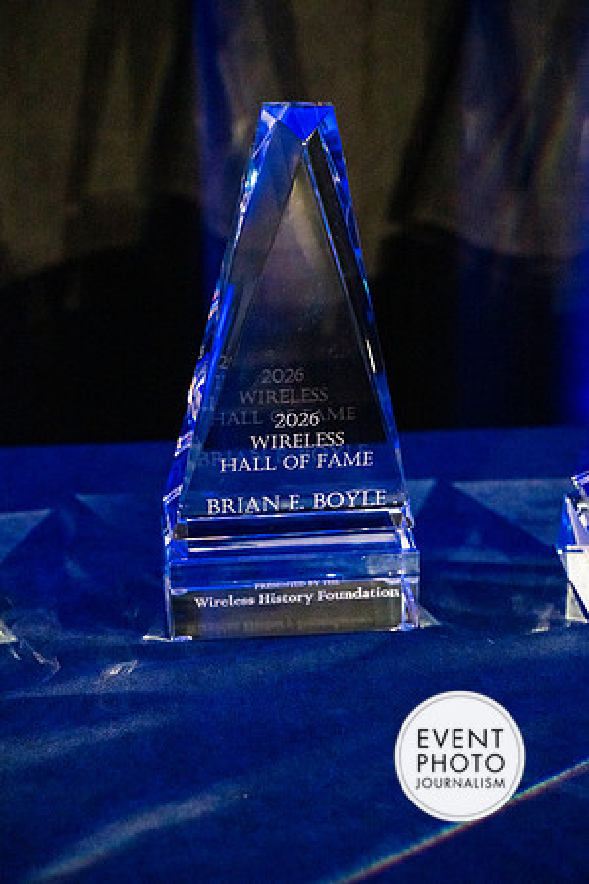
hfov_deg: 19.5
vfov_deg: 28.8
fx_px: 1718
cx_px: 294
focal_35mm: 70
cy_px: 442
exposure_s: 1/125
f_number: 4
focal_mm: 70
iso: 10000
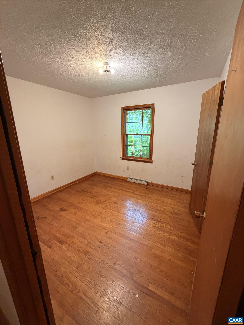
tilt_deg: -11.5
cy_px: 162
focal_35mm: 14
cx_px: 122
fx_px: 132
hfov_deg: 85.7
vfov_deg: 102.1
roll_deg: +0.4
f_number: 2.2
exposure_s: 1/60
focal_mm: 2.22
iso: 320
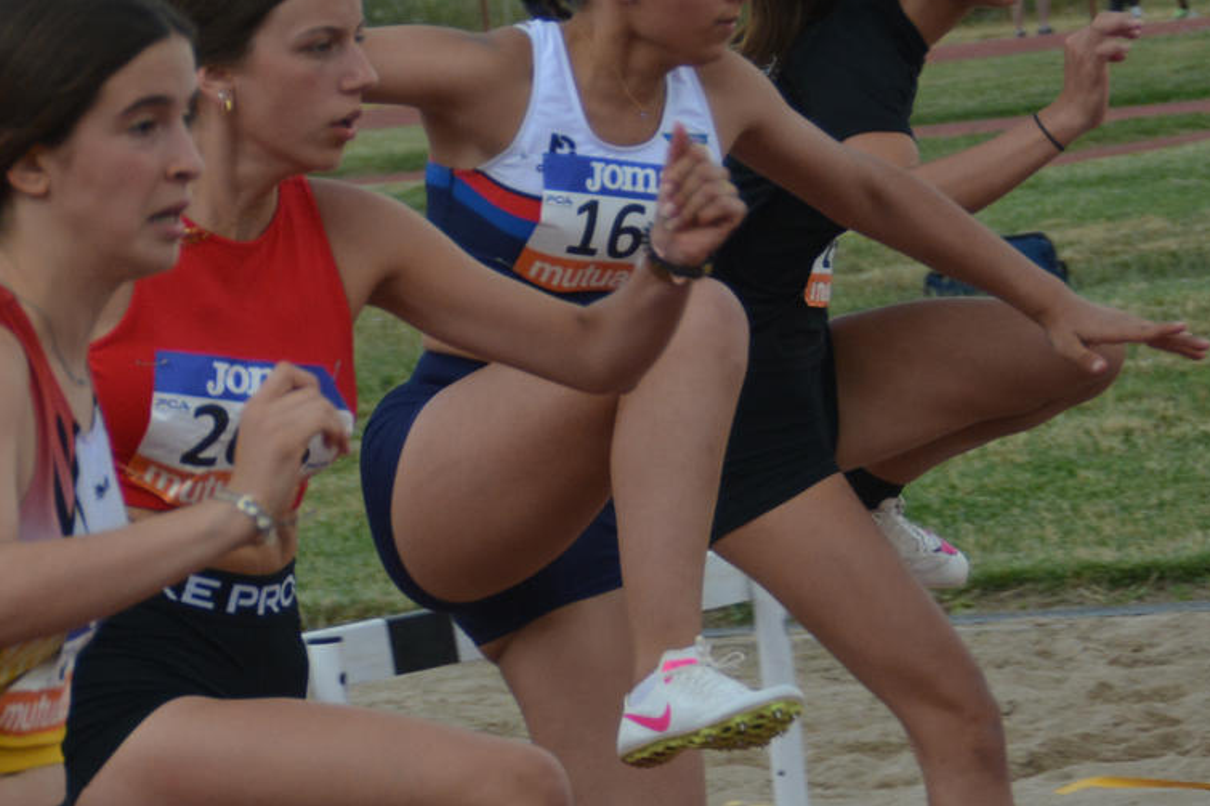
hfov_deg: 7.2
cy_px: 542
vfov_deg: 4.8
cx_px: 141
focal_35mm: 285
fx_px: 9576
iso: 450
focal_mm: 70
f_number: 5.6
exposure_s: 1/1000
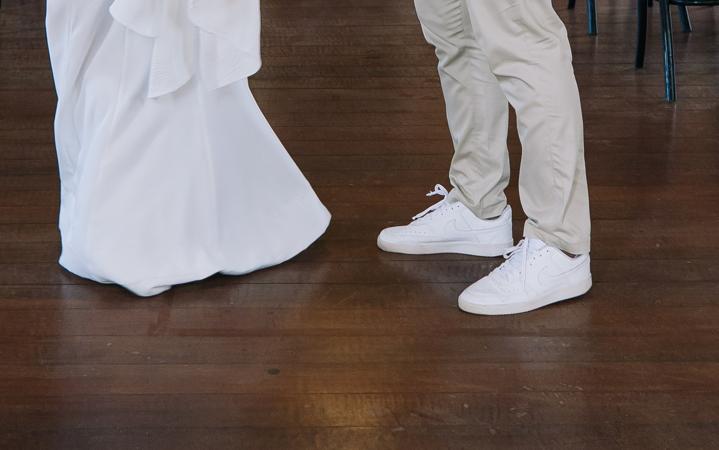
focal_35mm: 99
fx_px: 1940
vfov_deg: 12.7
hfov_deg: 21.0
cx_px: 321
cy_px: -189
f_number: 2.8
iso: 500
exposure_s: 1/200
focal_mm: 30
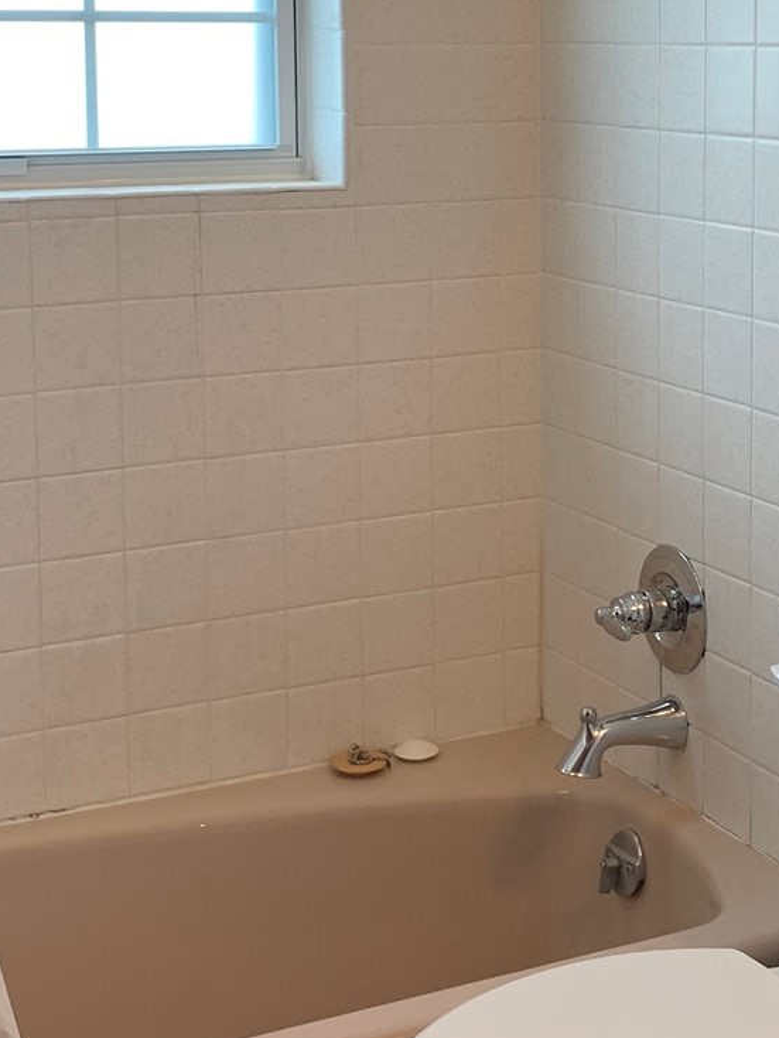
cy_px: 290
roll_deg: +0.0
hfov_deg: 21.4
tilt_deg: -5.9
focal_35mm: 68
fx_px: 2039
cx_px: 585
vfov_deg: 28.2
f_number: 1.8
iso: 50
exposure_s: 1/120
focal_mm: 4.25
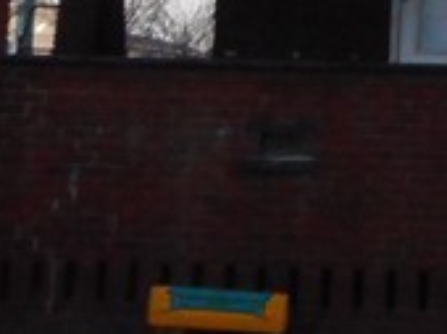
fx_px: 2257
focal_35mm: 175
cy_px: -397
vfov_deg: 8.0
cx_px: 573
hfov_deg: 11.1
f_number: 4
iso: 400
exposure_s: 1/30
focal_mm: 5.2
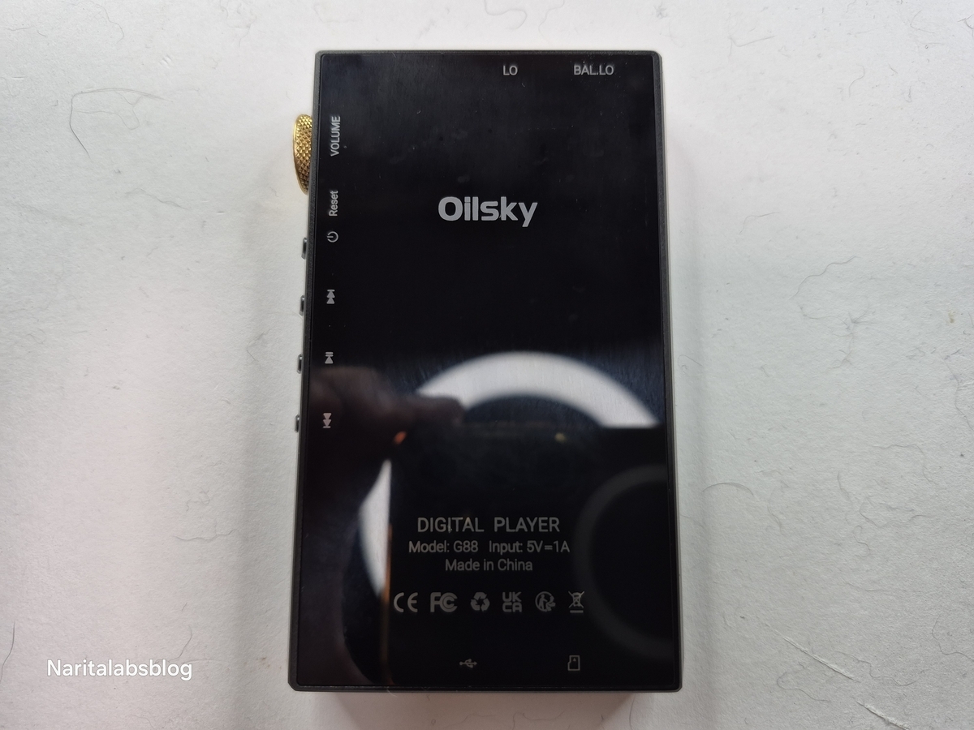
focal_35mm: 23
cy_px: 365
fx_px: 647
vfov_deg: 58.9
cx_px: 487
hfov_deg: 73.9
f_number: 1.8
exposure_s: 1/180
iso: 100
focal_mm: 5.4
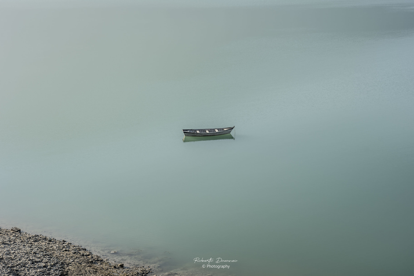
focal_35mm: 70
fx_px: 805
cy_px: 138
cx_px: 207
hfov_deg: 28.8
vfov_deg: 19.5
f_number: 6.7
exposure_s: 1/250
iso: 100
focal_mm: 70
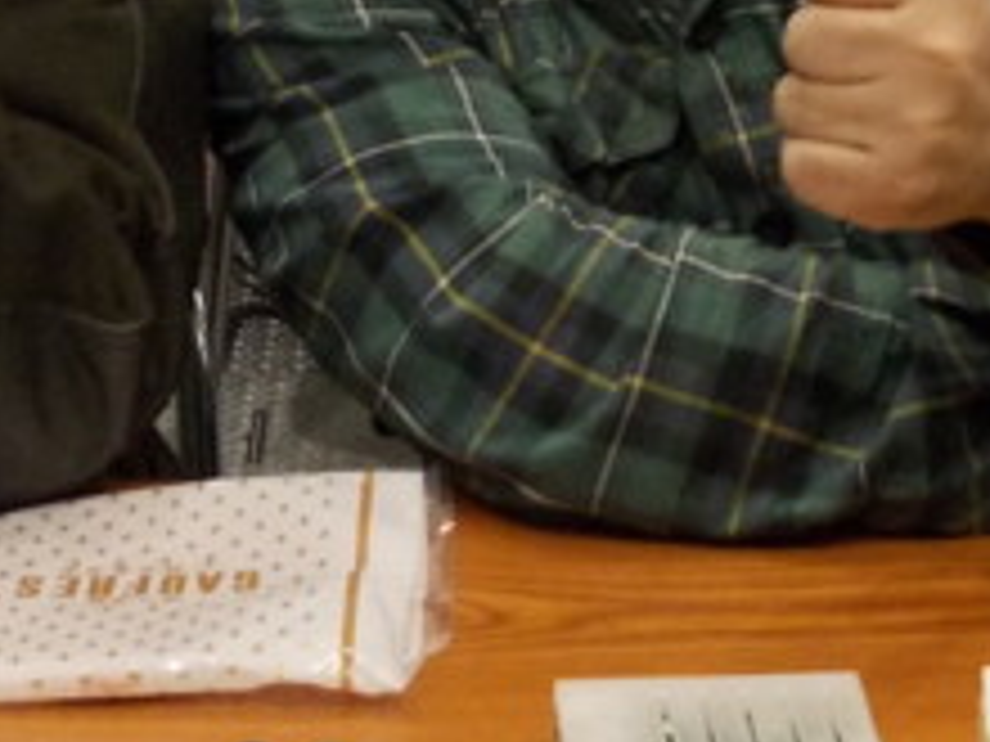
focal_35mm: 138
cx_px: 356
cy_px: 301
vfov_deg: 10.7
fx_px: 3947
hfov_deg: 14.3
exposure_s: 1/30
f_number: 3.1
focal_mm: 5.3
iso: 200
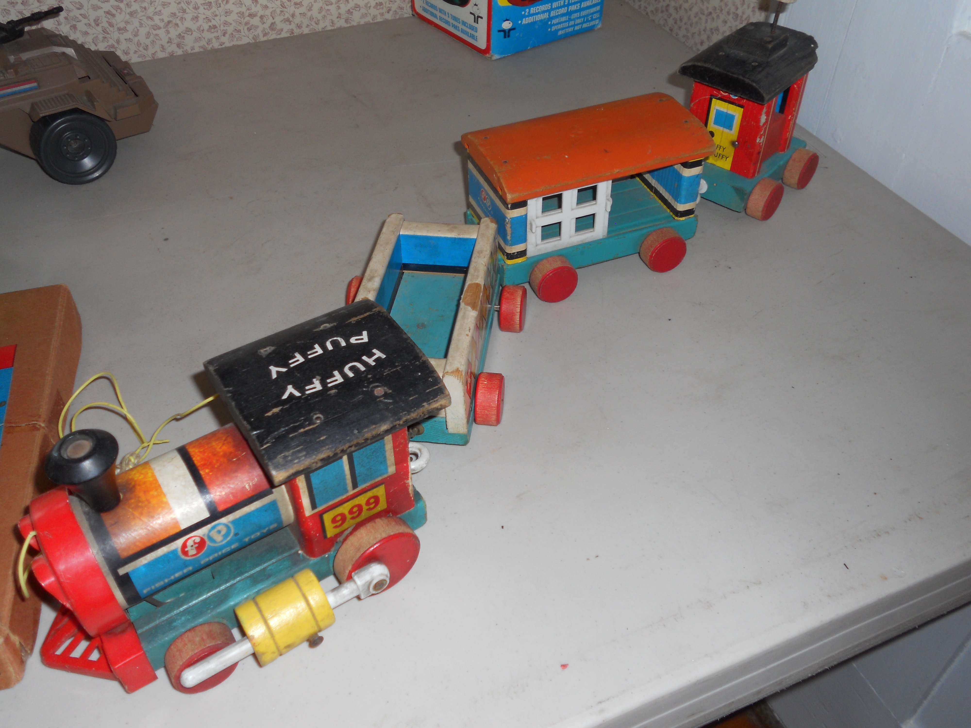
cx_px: 486
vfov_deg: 44.2
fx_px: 898
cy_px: 364
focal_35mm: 32
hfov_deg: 56.8
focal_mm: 5.8
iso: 80
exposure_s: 1/25
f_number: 3.5
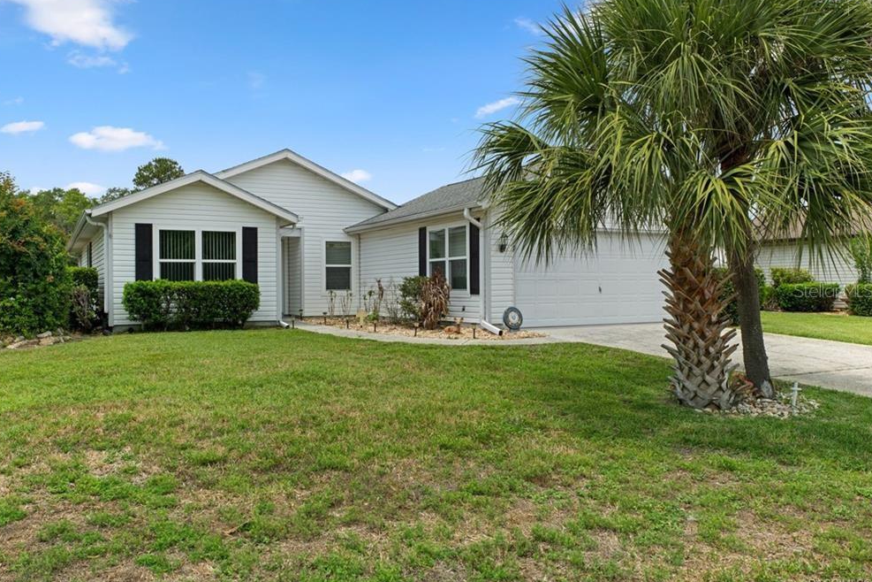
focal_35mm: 28
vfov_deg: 46.4
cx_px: 425
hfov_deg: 65.5
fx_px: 678
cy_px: 291
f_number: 8
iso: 320
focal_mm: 18
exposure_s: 1/350
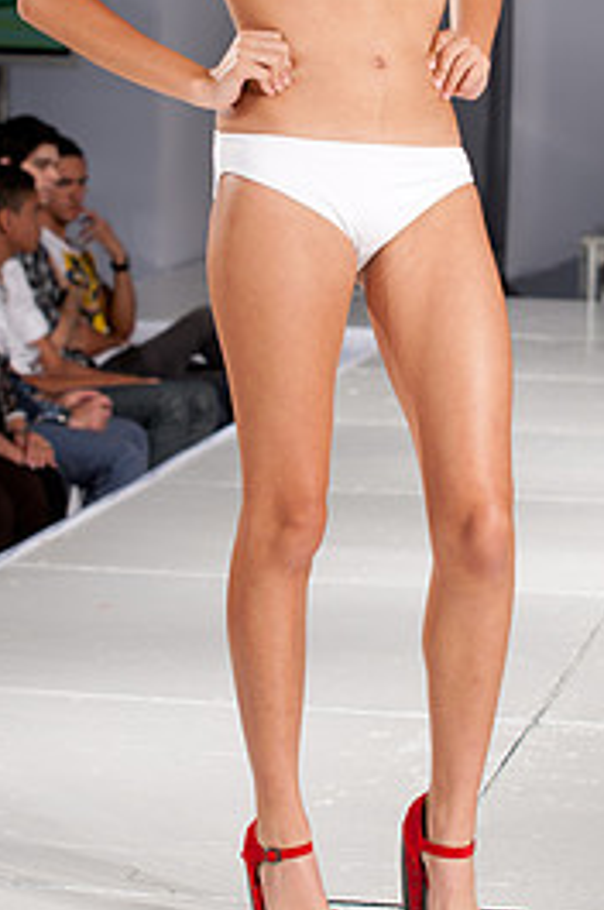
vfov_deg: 17.1
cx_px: 333
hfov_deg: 11.5
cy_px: 234
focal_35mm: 119
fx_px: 3002
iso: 200
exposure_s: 1/125
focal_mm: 70
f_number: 5
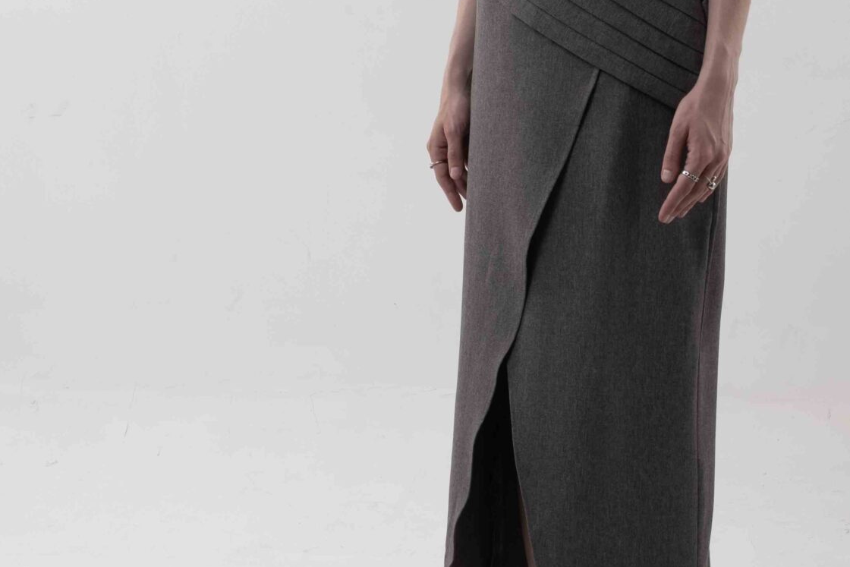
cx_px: 598
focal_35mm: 80
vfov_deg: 16.9
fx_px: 1889
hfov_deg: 25.2
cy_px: 122
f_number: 13
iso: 80
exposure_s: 1/125
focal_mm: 23
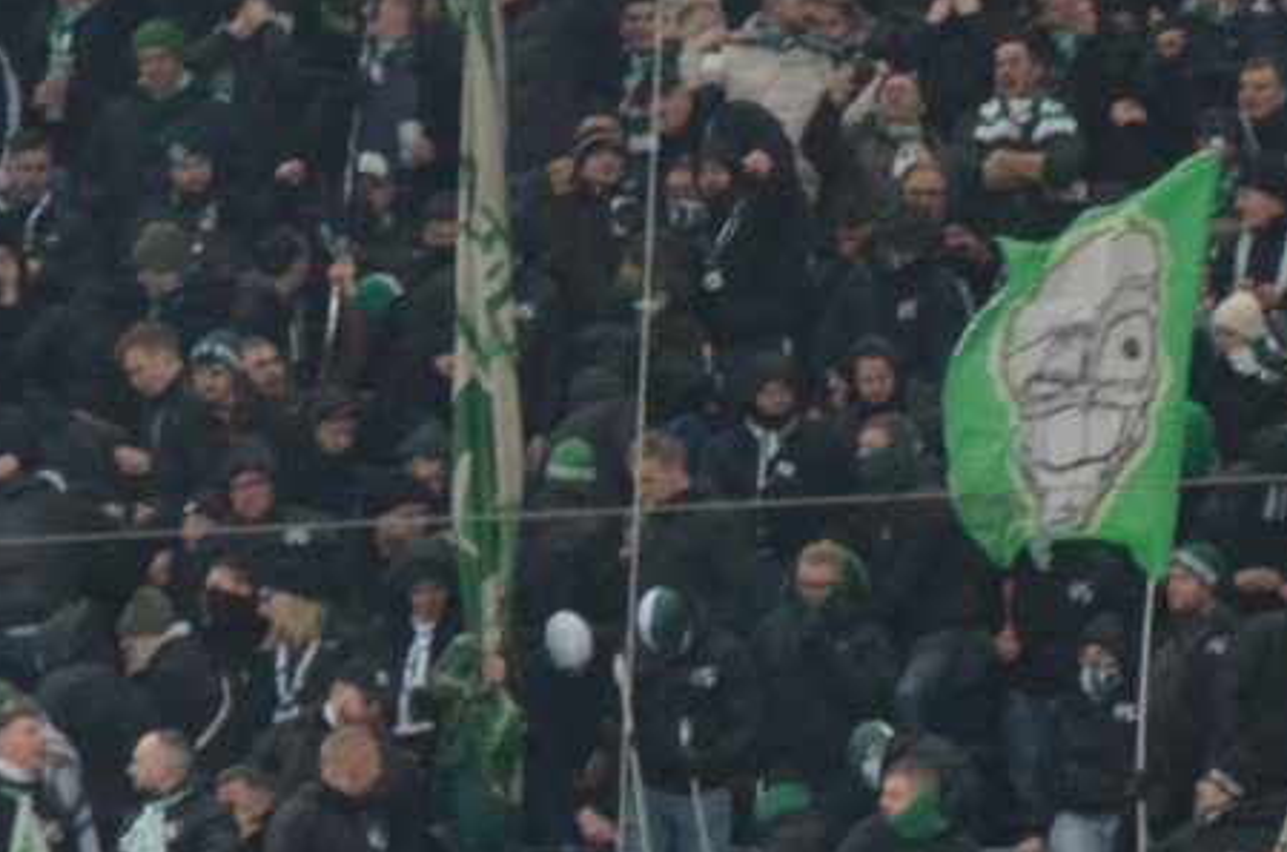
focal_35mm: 562
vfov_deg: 2.4
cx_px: 871
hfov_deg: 3.7
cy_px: 86
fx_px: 20034
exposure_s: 1/100
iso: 3200
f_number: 5.6
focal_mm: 105
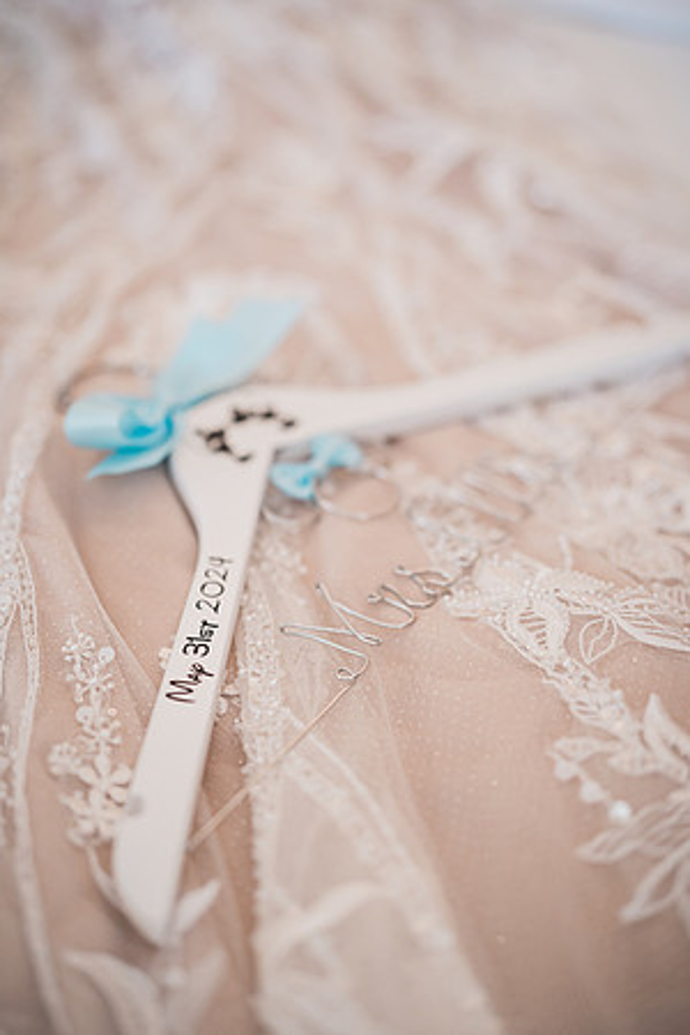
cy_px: 518
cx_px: 345
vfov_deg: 39.6
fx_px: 1437
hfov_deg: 27.0
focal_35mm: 50
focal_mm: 50
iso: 400
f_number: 1.4
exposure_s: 1/200
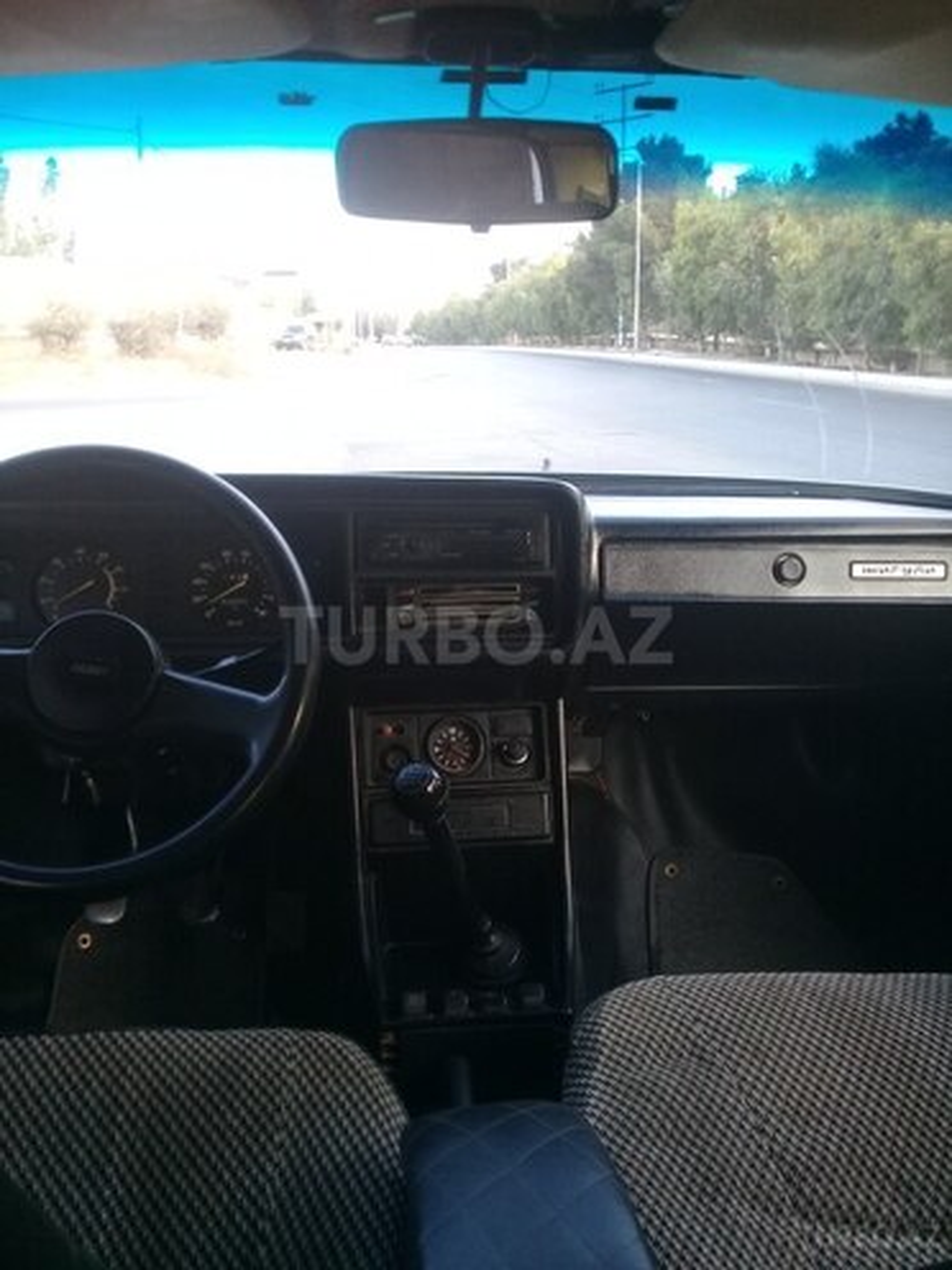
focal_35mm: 31
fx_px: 1137
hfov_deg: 45.4
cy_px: 635
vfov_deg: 58.4
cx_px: 476
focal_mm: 3.3
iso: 50
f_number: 2.2
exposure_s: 1/33
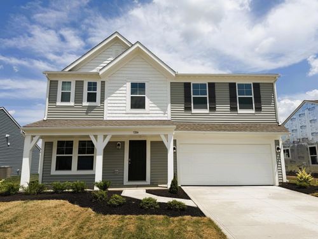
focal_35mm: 24
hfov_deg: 71.6
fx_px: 220
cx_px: 159
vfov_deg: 56.8
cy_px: 120
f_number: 1.78
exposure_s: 1/11905
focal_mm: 6.76
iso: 80
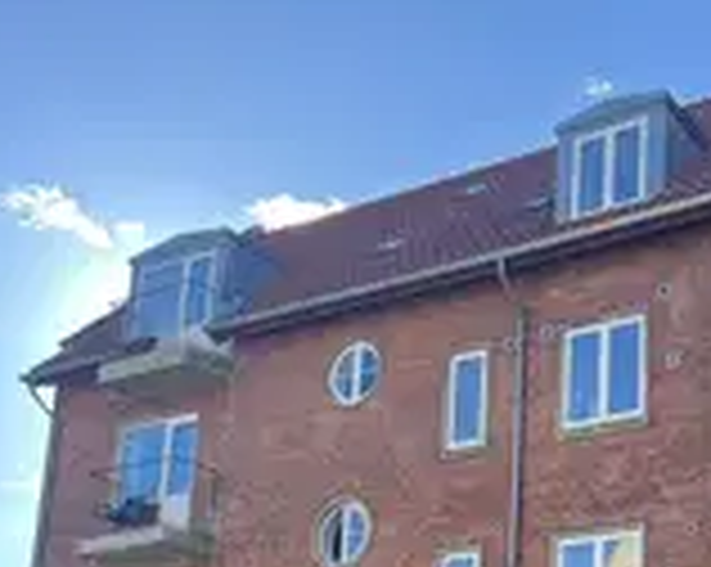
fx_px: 1261
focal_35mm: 60
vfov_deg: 24.2
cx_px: 623
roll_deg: -1.4
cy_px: 572
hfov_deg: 30.3
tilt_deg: +13.8
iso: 50
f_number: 1.5
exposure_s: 1/840
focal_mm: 5.7
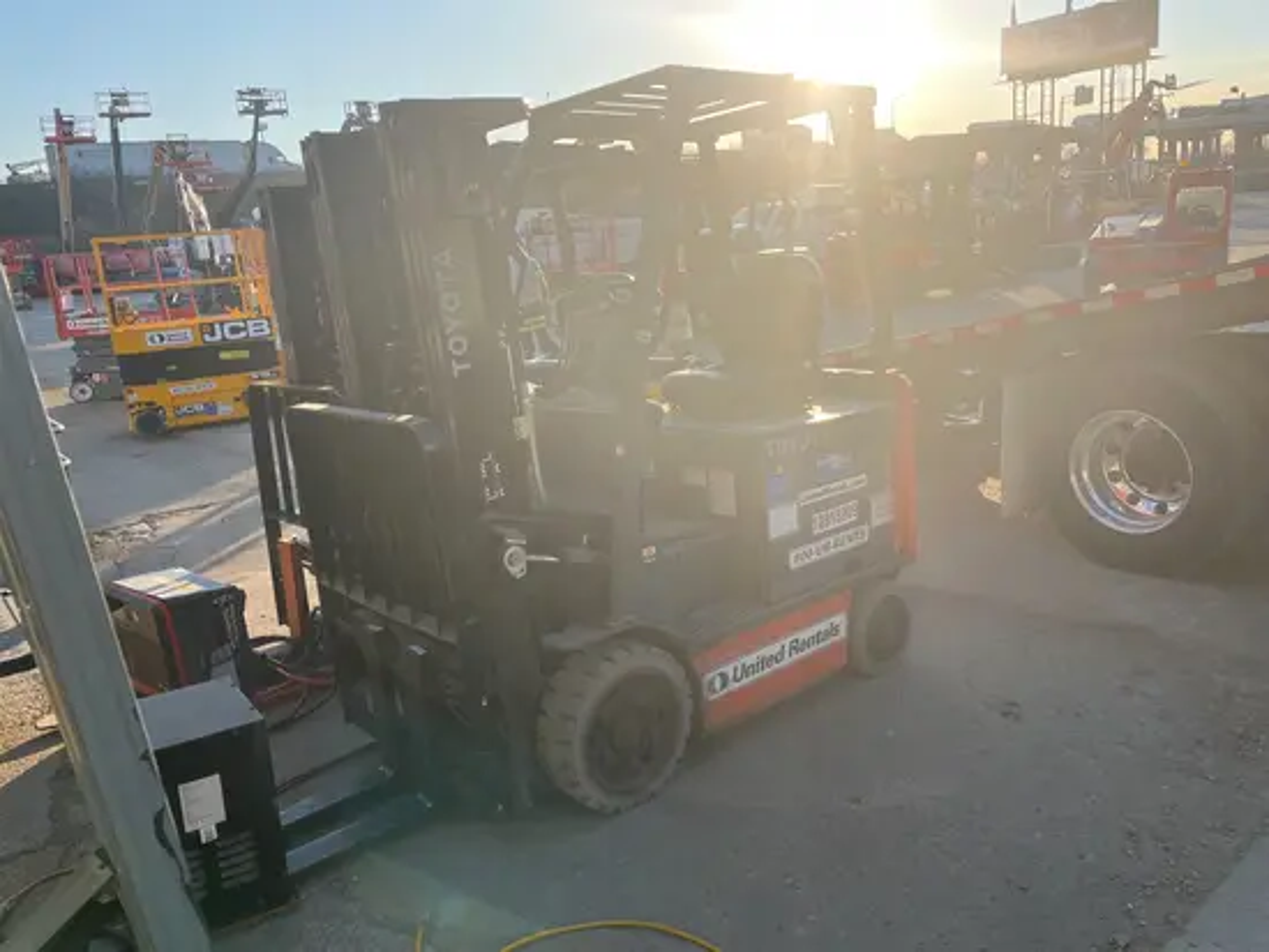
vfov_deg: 53.1
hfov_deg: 67.3
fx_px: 954
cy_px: 476
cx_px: 634
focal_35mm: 26
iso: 50
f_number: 1.6
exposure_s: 1/1748
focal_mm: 5.1
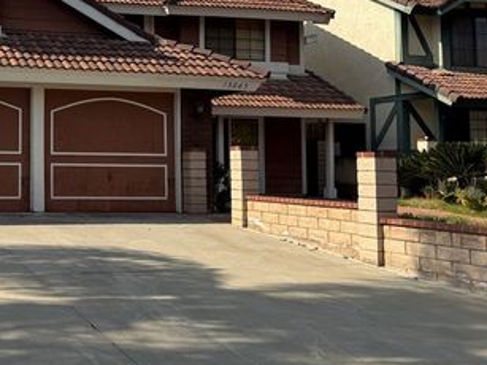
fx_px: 703
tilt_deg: +2.9
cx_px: -2
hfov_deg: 34.7
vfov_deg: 28.9
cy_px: 116
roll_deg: -1.2
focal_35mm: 50
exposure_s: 1/4950
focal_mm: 6.76
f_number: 1.78
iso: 80
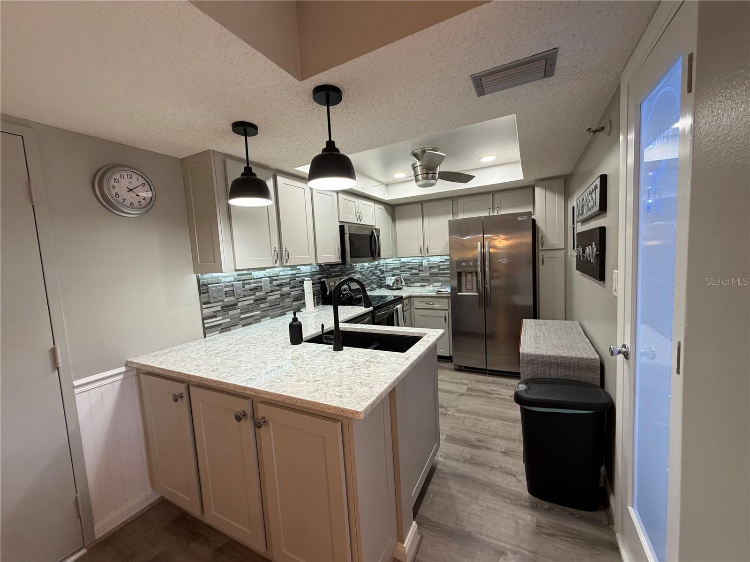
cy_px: 281
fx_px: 303
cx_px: 375
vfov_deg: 85.7
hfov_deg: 102.1
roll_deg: +3.1
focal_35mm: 14
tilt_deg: -4.0
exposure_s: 1/120
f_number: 2.2
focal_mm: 2.22
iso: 200
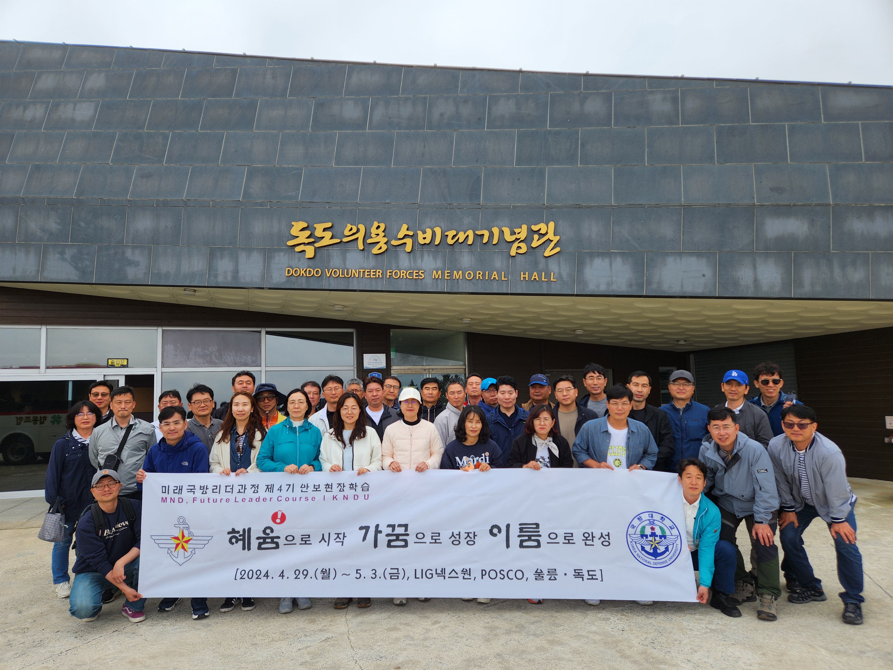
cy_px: 335
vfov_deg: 58.9
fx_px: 593
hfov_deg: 73.9
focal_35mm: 23
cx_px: 446
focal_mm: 5.4
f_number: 1.8
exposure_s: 1/750
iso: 20
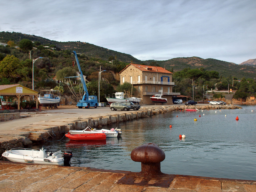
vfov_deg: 38.7
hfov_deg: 50.1
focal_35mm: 37
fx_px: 274
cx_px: 126
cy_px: 97
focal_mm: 18
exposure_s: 1/400
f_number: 10
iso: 400
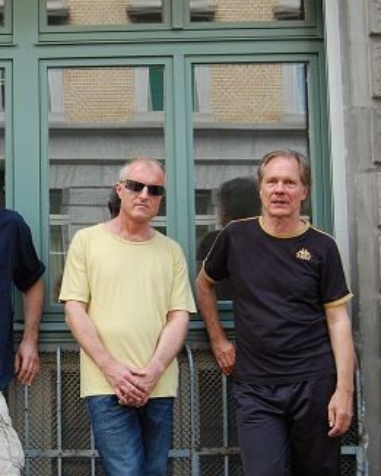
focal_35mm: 56
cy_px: 237
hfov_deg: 26.0
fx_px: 789
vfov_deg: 33.6
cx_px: 19
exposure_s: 1/125
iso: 250
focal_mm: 26
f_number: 5.6
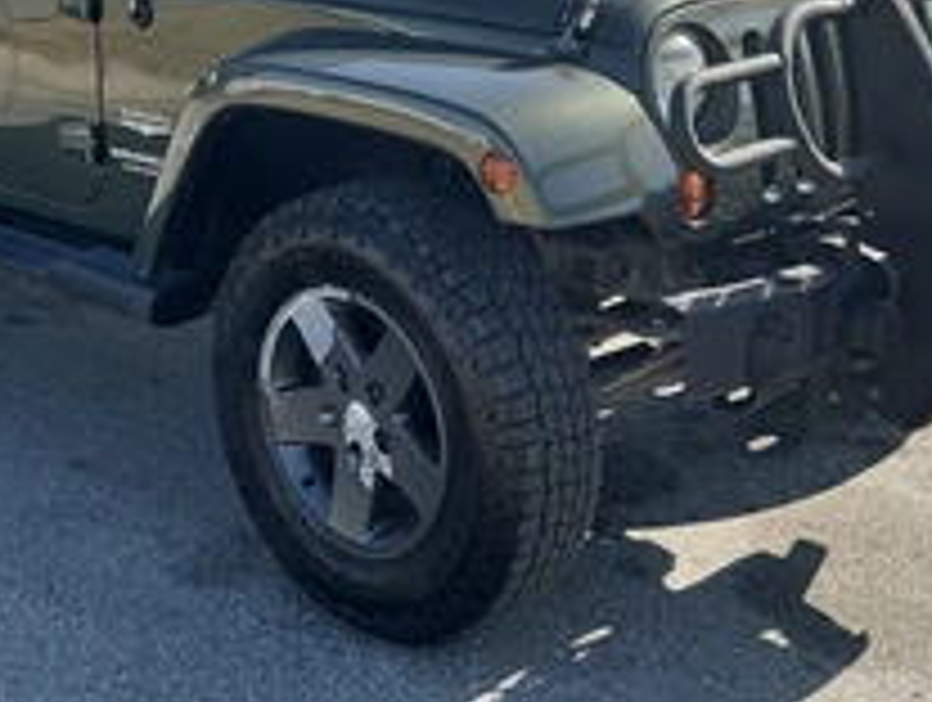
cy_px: 81
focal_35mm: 54
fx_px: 1456
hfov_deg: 35.4
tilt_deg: -6.2
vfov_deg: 26.3
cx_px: 374
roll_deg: -0.1
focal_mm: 3
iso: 25
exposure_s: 1/1035
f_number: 1.8
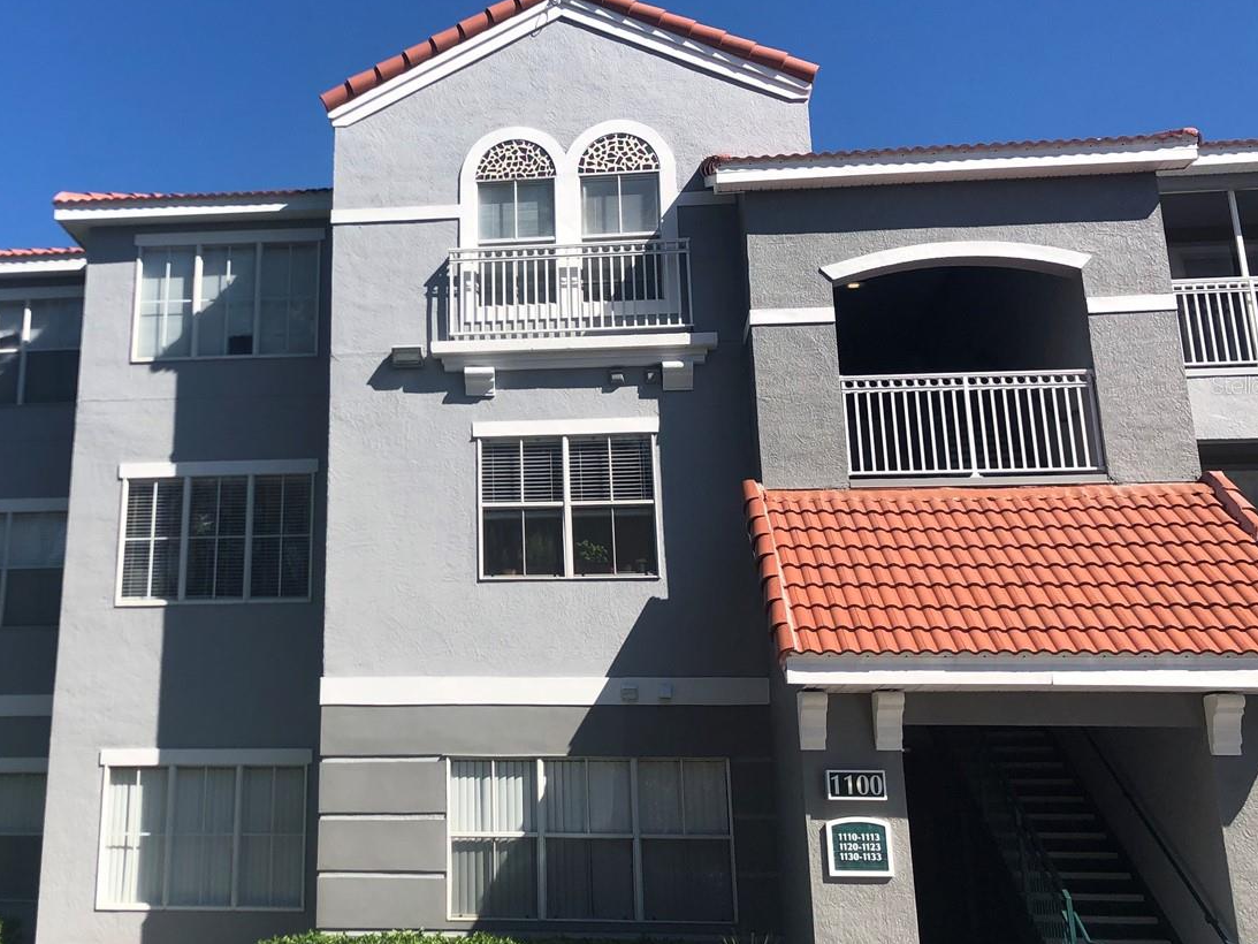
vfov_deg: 35.0
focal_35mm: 41
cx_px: 399
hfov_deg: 45.0
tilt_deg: +18.4
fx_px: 1490
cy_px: 385
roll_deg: -0.4
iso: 20
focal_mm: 4
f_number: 1.8
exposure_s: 1/1946
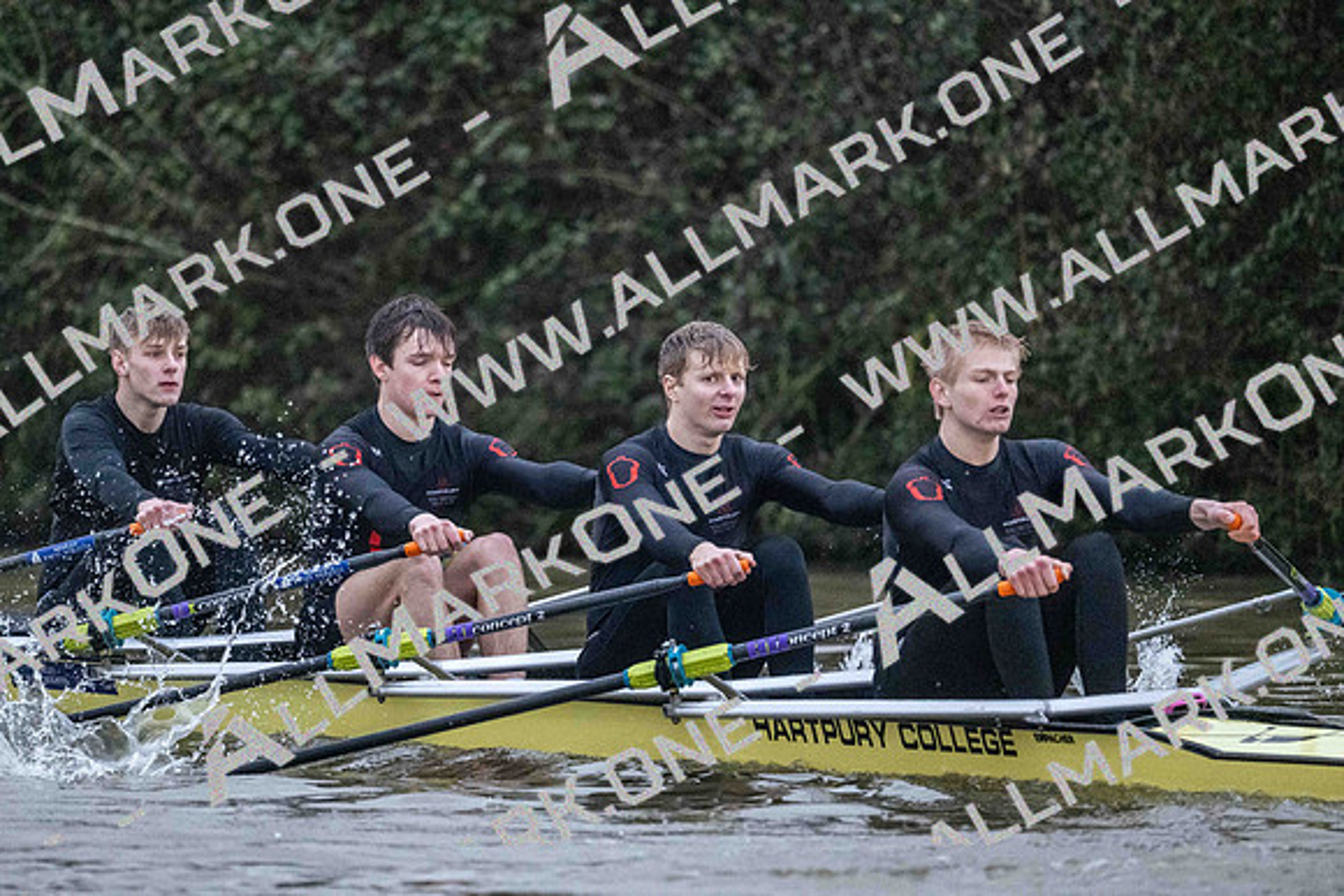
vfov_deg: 3.4
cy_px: 448
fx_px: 14936
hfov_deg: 5.2
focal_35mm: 400
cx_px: 672
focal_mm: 400
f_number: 4.5
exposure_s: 1/1600
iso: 16000
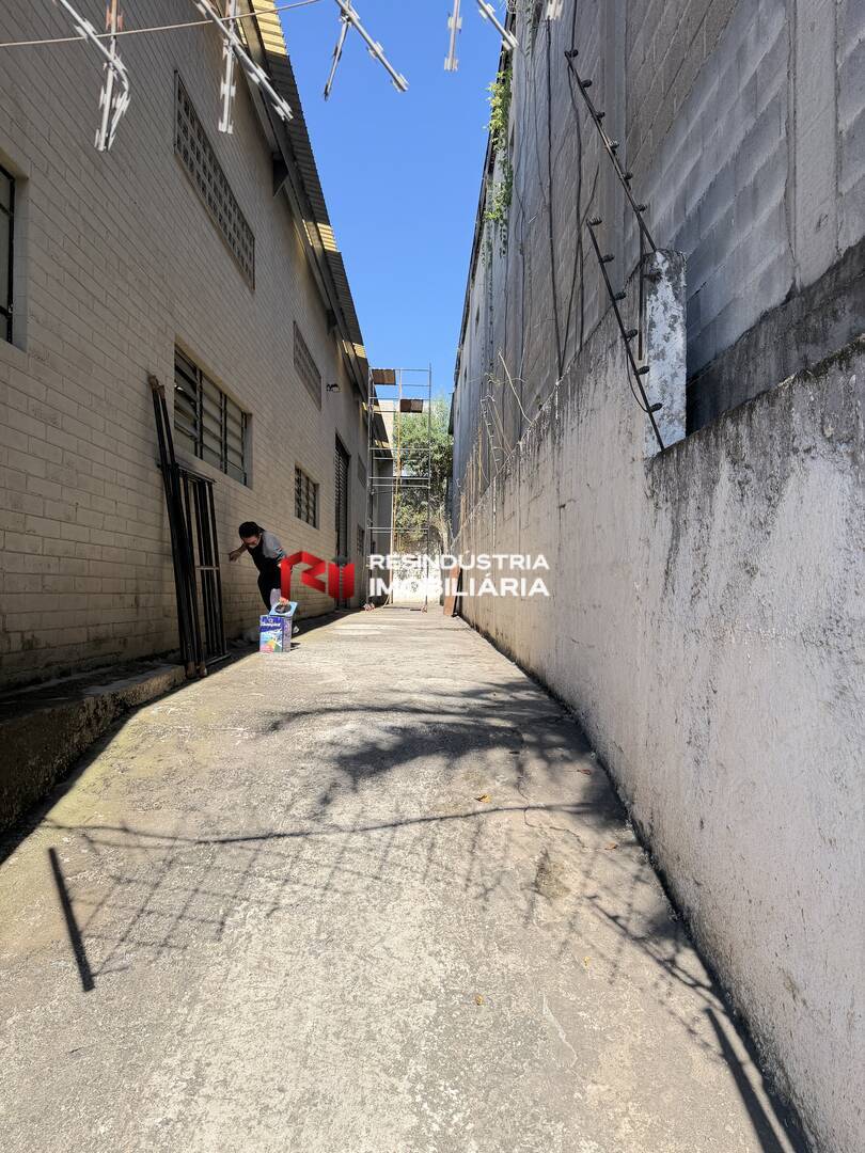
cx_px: 432
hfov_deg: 56.8
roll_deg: -0.2
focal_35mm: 24
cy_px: 576
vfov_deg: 71.6
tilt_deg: +0.4
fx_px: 800
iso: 80
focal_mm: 6.76
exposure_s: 1/3145
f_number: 1.78
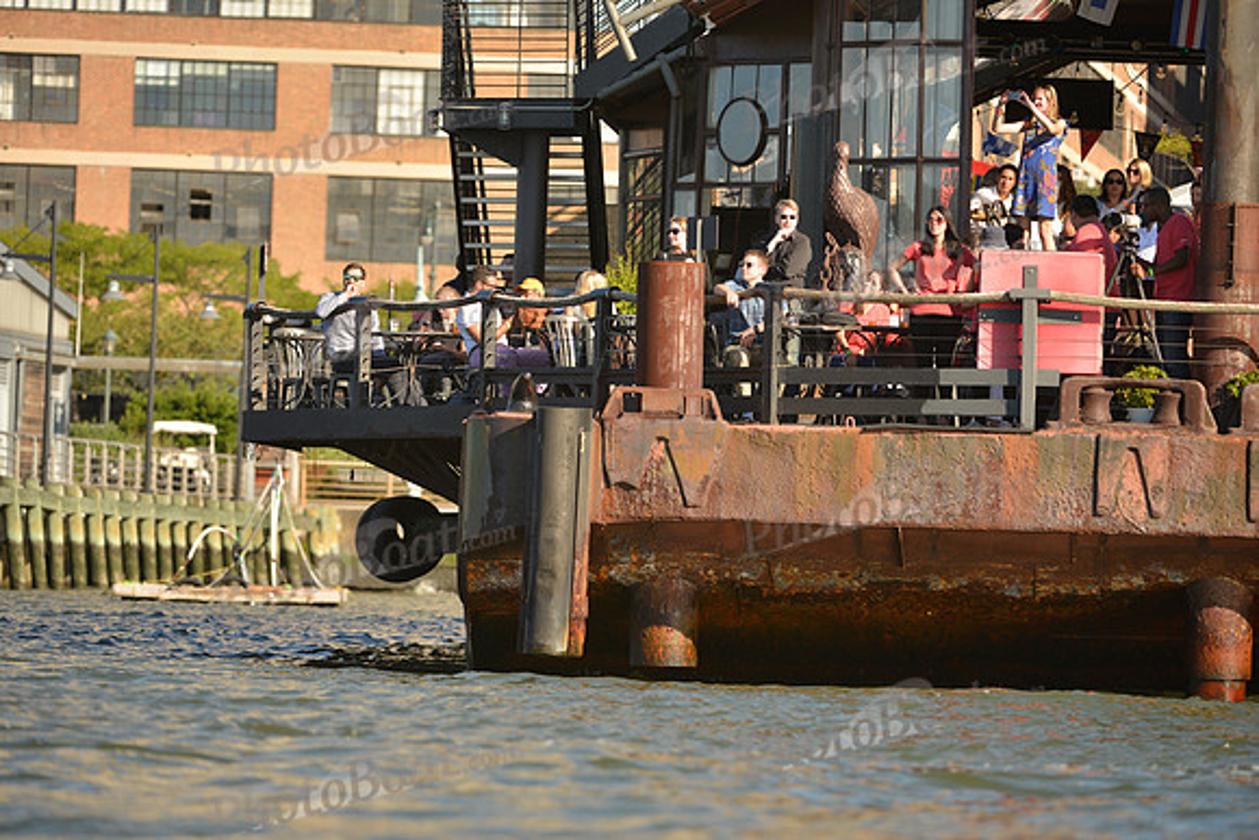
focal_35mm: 270
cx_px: 630
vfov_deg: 5.1
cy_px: 420
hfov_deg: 7.6
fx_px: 9444
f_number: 4.5
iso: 200
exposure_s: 1/1000
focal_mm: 270
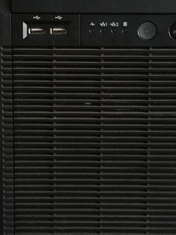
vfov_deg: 30.1
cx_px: 94
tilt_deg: -3.3
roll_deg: +0.7
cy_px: 79
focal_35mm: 64
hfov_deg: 22.9
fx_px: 434
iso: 320
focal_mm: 4.15
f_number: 2.2
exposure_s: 1/17
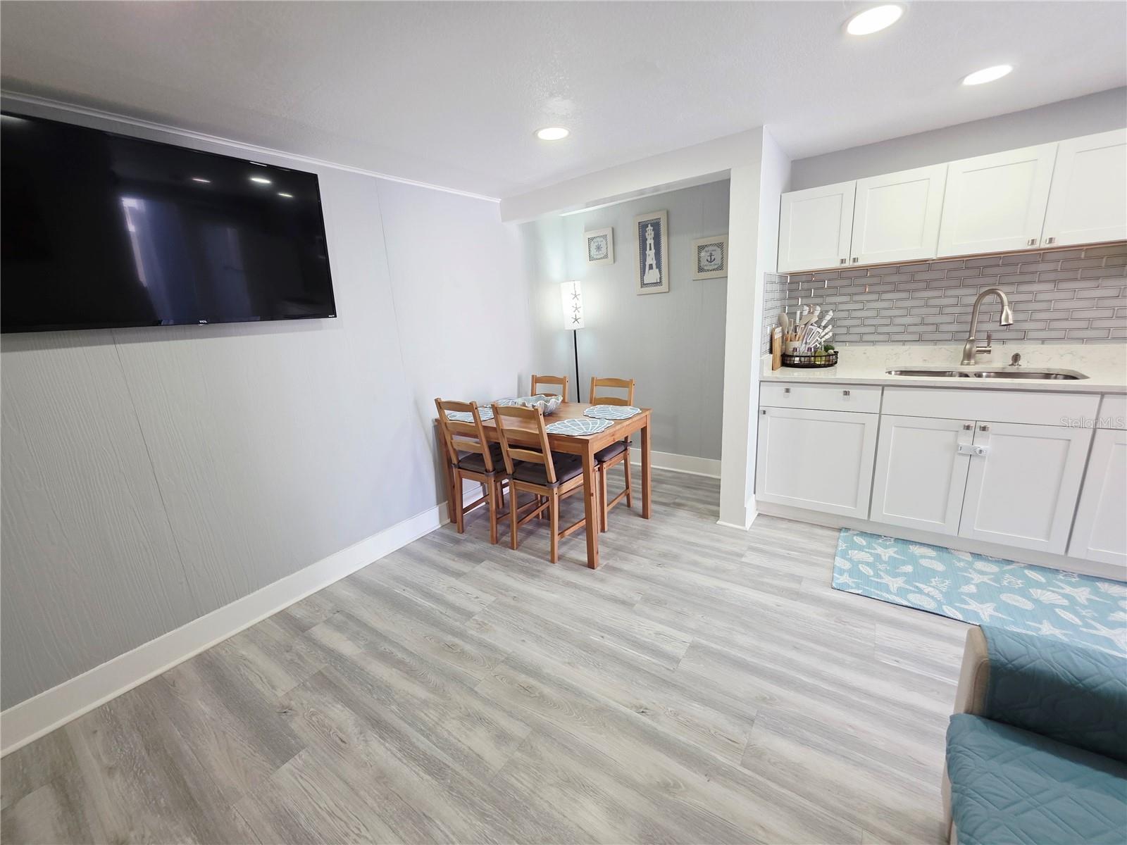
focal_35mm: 13
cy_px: 422
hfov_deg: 106.2
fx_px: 423
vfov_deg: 89.9
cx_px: 564
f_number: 1.9
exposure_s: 1/120
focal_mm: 2.2
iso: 160
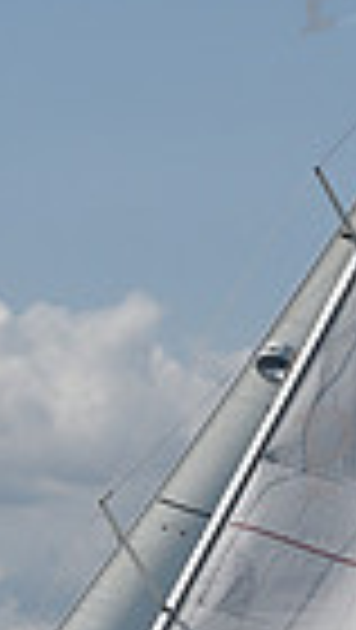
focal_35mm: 339
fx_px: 5675
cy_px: 216
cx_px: 61
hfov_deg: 3.6
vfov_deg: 6.4
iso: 250
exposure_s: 1/1000
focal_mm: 78
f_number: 7.1
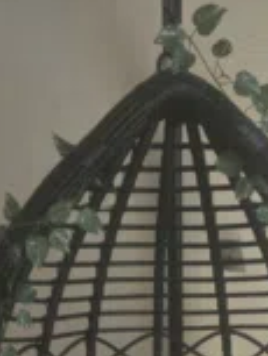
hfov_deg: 24.3
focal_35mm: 60
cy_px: 454
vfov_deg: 27.3
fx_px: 619
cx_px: 177
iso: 2000
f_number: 1.7
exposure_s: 1/50
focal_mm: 6.3
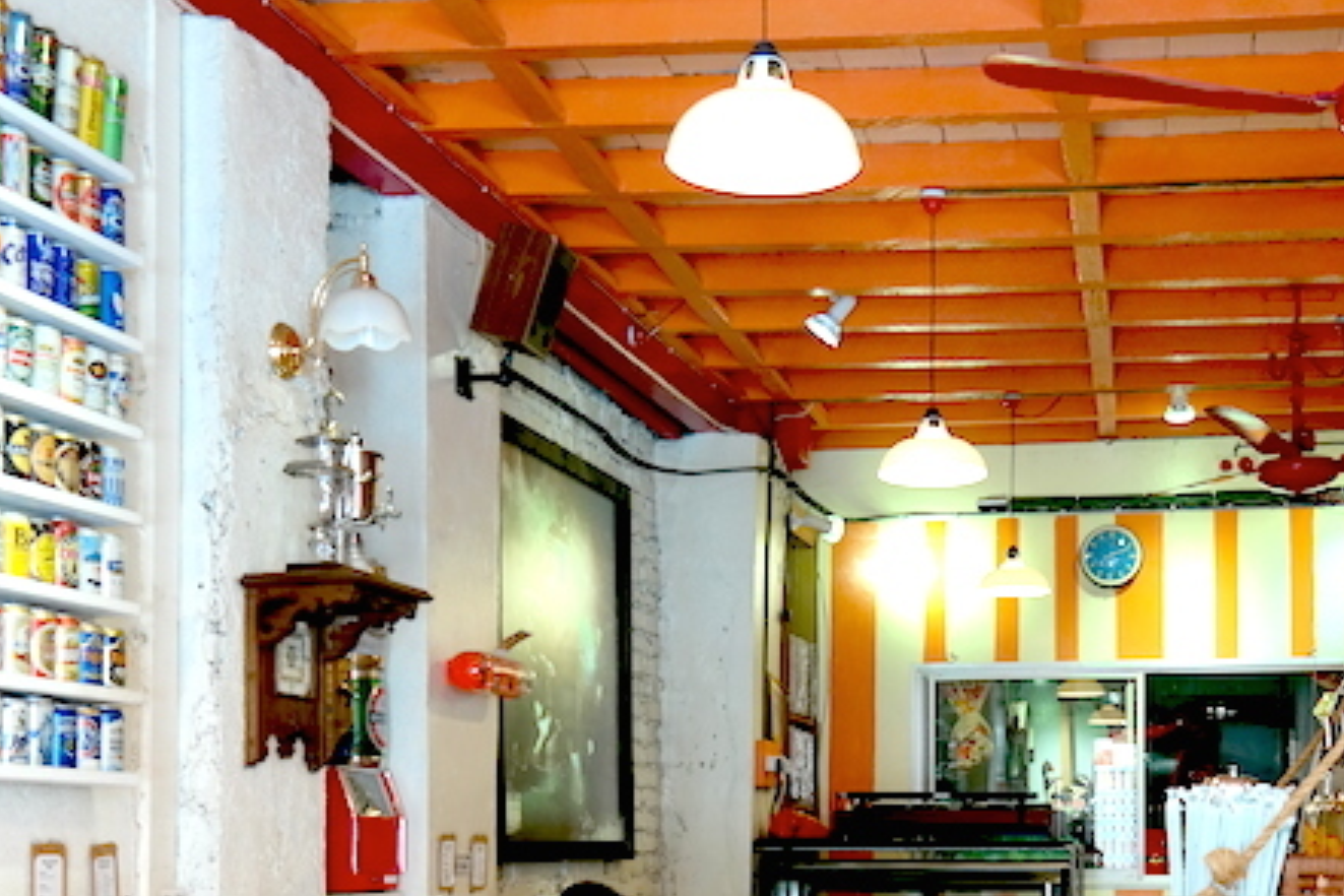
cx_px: 847
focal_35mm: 49
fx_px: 1829
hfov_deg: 40.0
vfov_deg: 26.7
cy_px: 791
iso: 200
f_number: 3.5
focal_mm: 18
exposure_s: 1/40
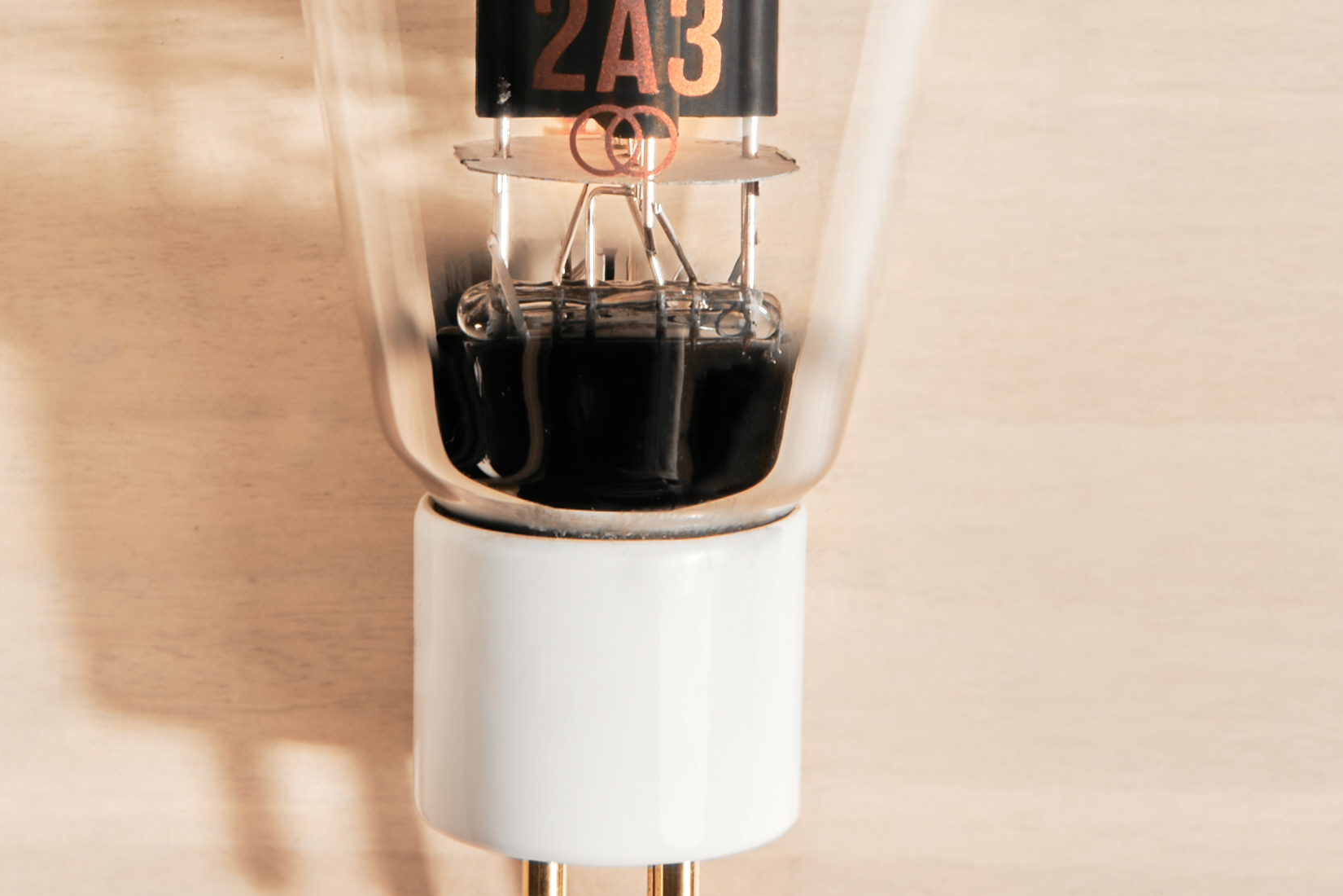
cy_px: 98
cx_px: 623
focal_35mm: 136
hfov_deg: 15.1
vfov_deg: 10.0
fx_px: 5073
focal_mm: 38
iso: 63
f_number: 22
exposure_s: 1/125
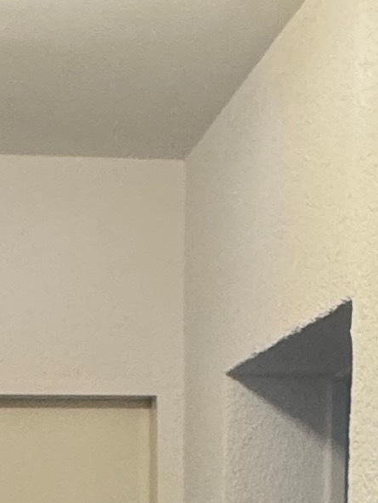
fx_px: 1382
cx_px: 21
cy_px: 703
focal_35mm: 95
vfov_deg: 18.7
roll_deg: -0.3
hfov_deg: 15.4
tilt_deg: -5.1
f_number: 2.2
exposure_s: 1/100
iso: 250
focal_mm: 2.22
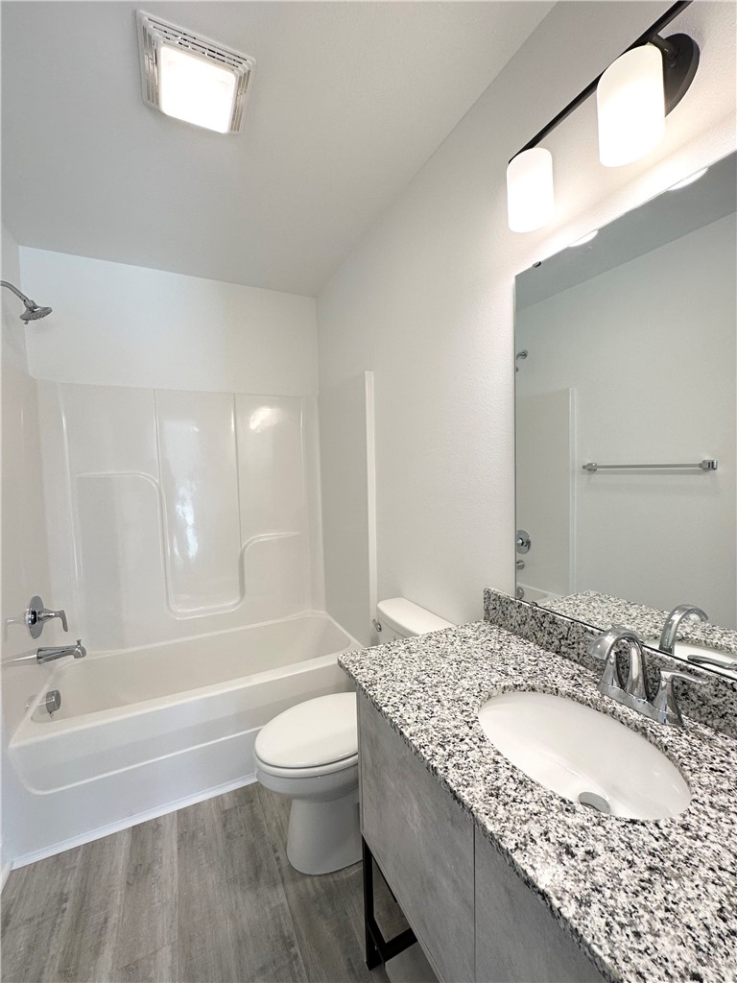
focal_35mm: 14
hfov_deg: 85.7
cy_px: 492
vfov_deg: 102.1
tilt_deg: -2.8
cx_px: 368
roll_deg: +1.3
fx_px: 397
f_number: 2.2
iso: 80
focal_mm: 2.22
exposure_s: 1/120
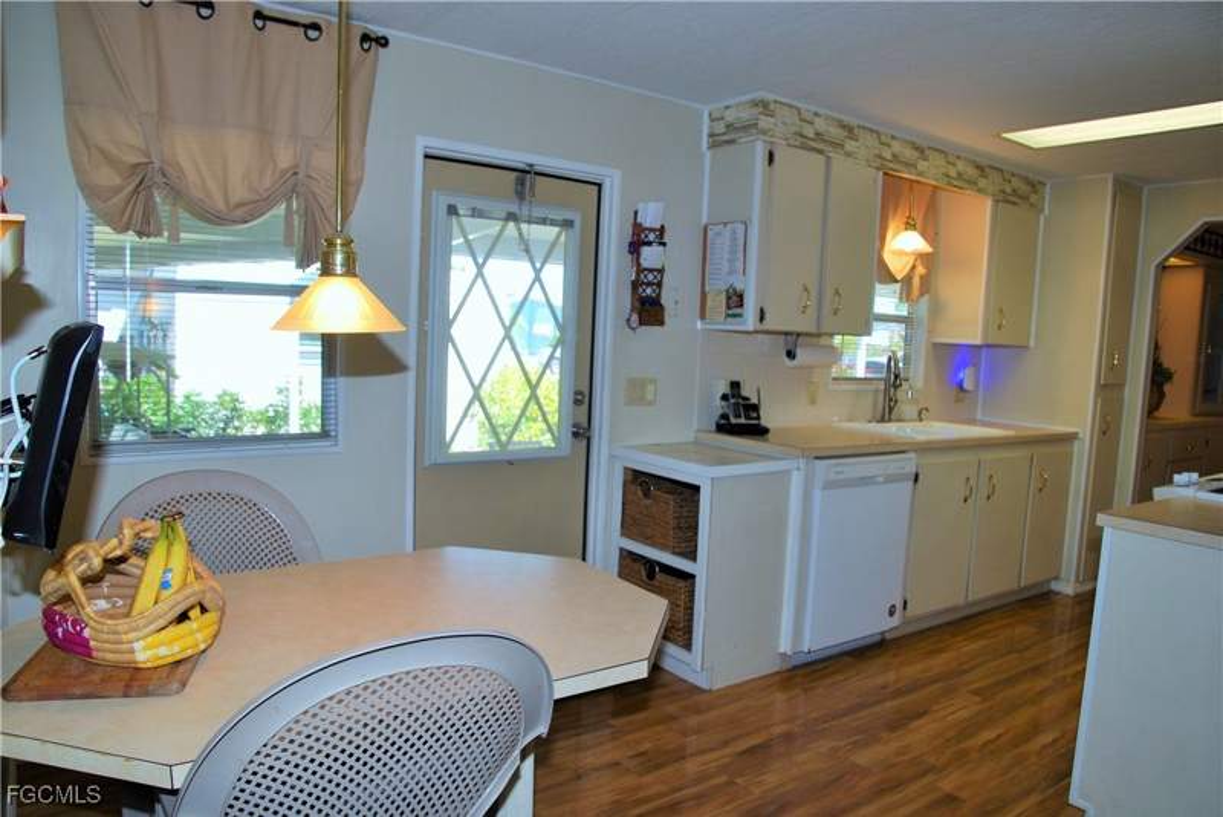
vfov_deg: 53.2
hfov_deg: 73.7
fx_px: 816
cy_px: 408
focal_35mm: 24
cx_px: 612
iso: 200
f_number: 4.5
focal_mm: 16
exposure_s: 1/80
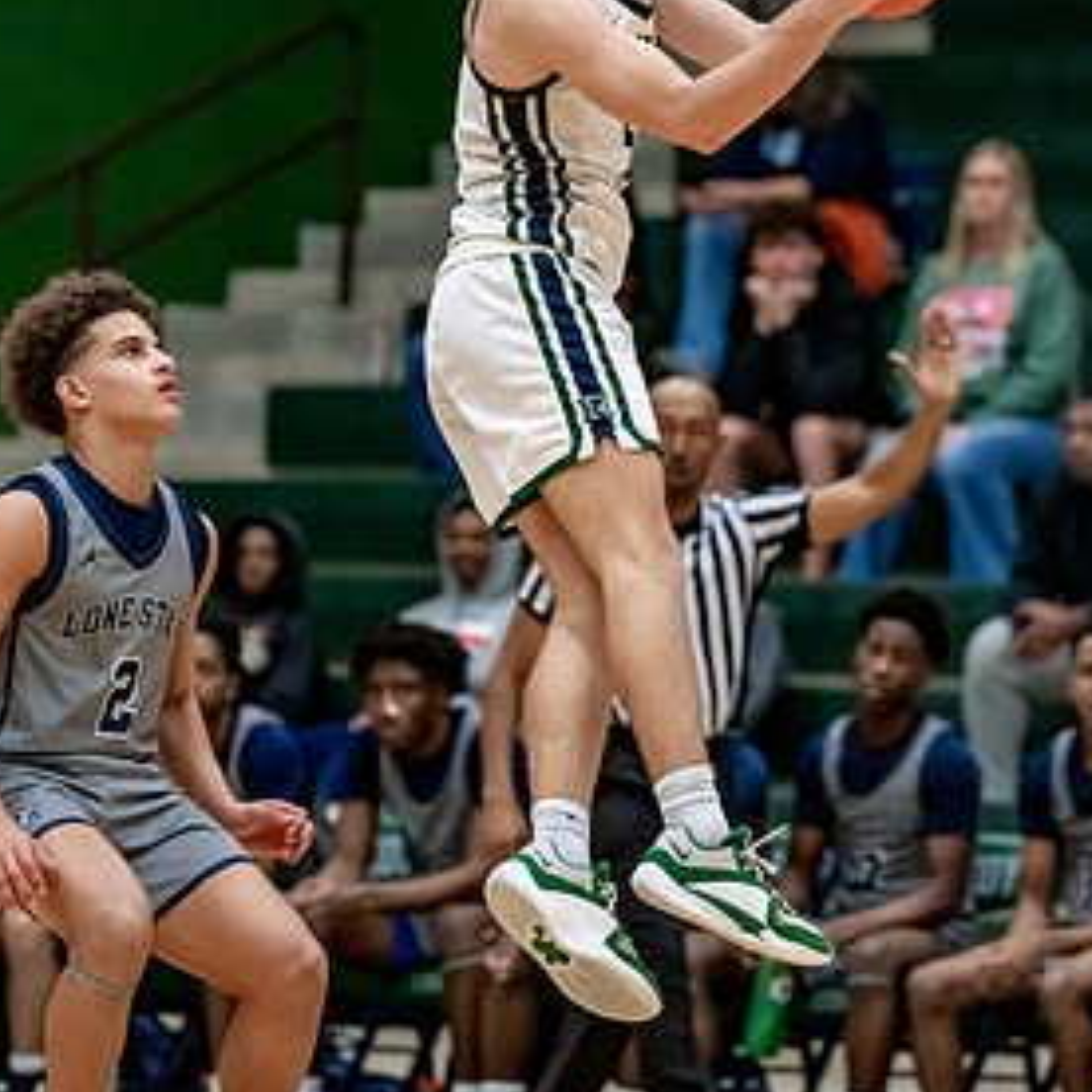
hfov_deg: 5.7
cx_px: 578
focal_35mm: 310
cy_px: 463
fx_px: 11064
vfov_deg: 5.7
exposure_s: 1/1000
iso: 2500
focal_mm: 157
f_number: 2.8
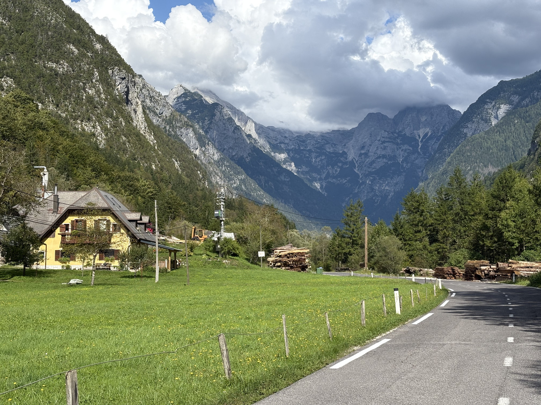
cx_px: 270
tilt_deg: +5.5
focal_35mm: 52
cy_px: 202
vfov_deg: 28.0
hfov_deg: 36.8
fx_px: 813
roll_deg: +0.6
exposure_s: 1/3448
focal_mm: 5.96
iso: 32
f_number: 1.6
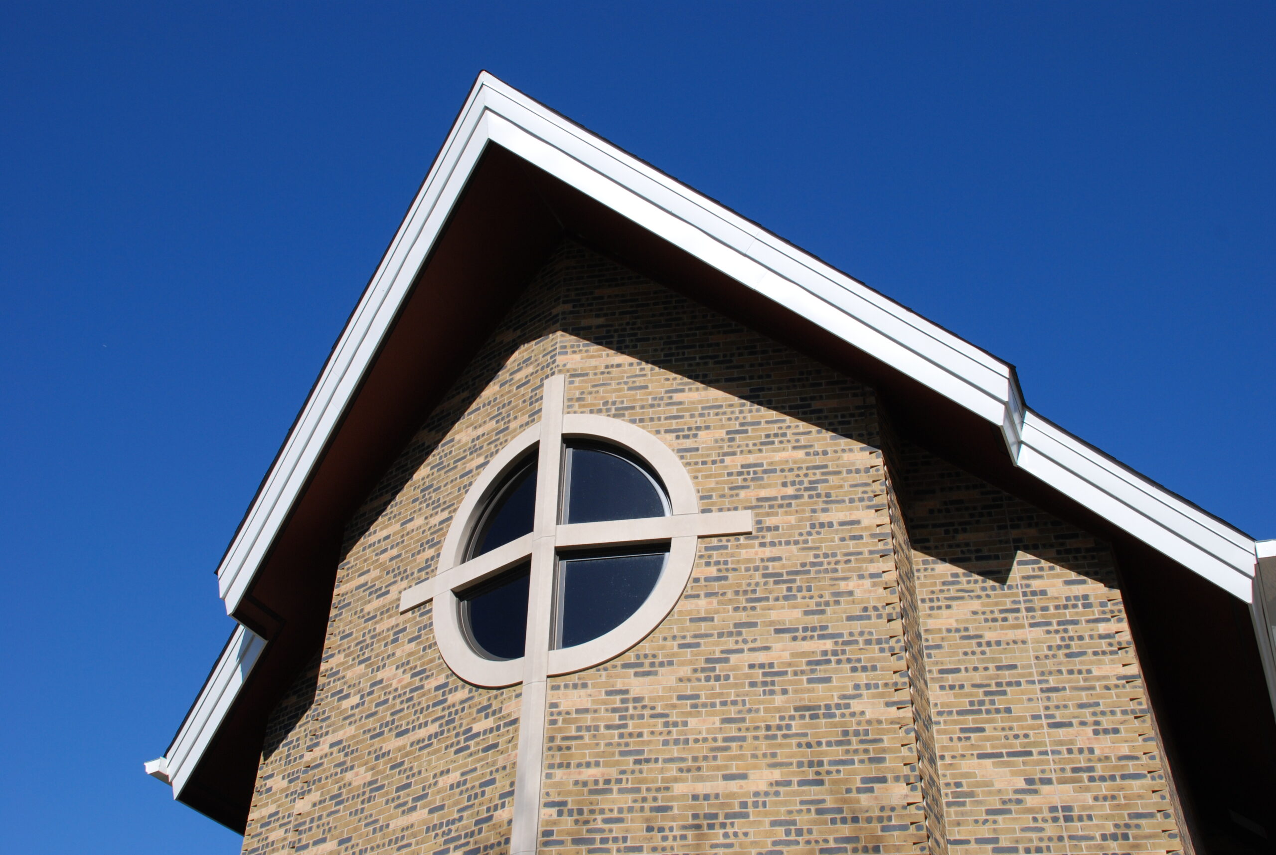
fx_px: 1278
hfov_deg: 53.1
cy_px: 428
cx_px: 638
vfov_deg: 37.0
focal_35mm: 36
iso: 200
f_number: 10
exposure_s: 1/400
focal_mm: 24
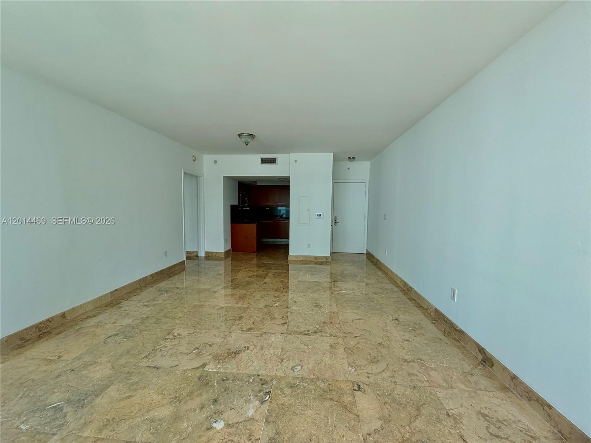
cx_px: 296
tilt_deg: -4.2
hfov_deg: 102.1
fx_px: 239
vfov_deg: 85.7
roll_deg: +0.1
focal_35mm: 14
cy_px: 222
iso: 50
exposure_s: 1/121
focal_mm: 2.22
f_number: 2.2
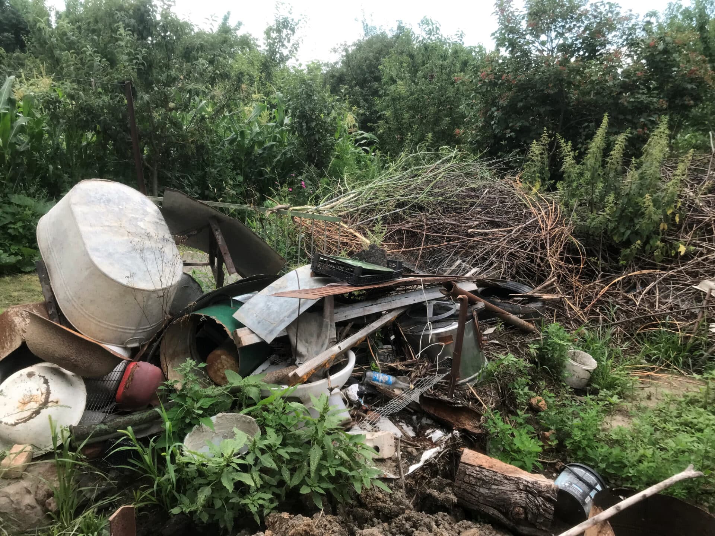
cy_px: 268
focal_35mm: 28
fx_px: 578
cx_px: 358
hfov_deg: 63.4
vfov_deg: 49.7
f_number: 1.8
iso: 20
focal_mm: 3.99
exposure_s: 1/798
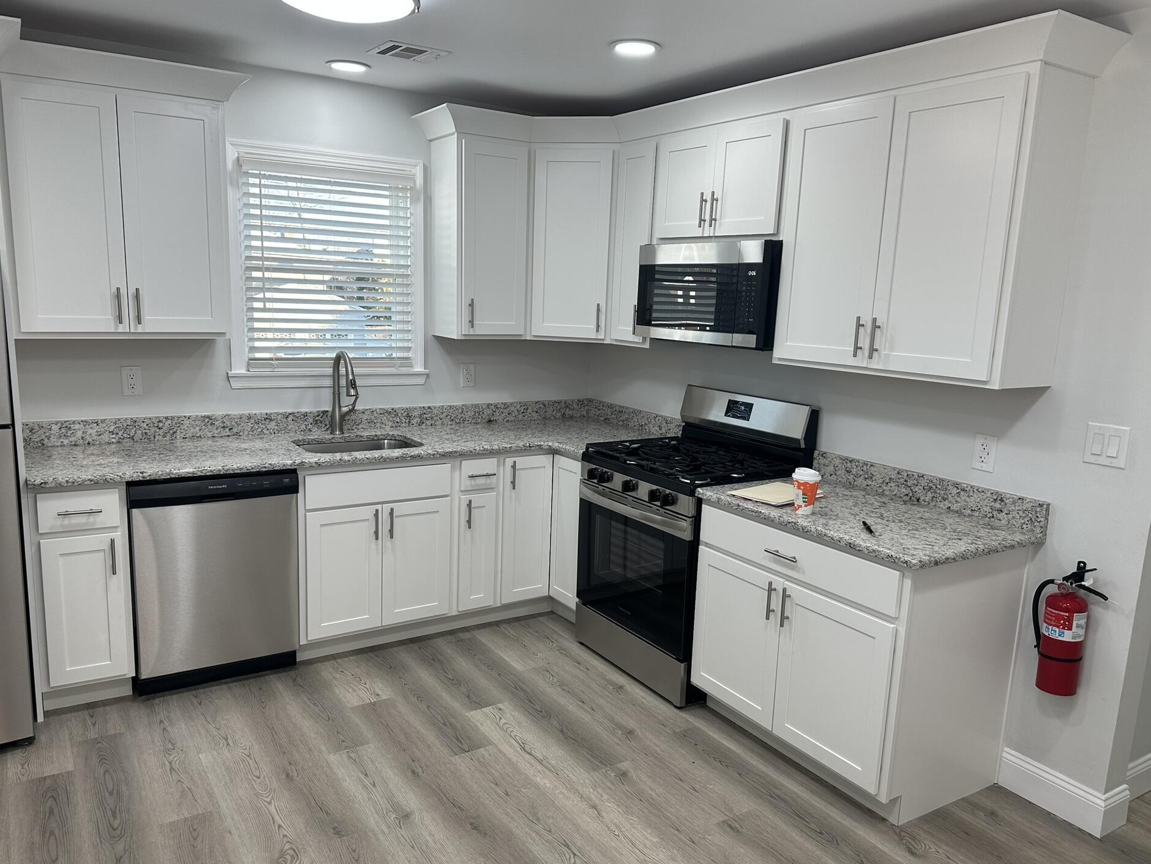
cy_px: 461
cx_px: 577
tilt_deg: -11.0
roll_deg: -1.6
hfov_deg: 67.3
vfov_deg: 53.0
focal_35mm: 26
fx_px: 865
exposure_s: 1/171
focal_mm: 6.86
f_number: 1.78
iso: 80
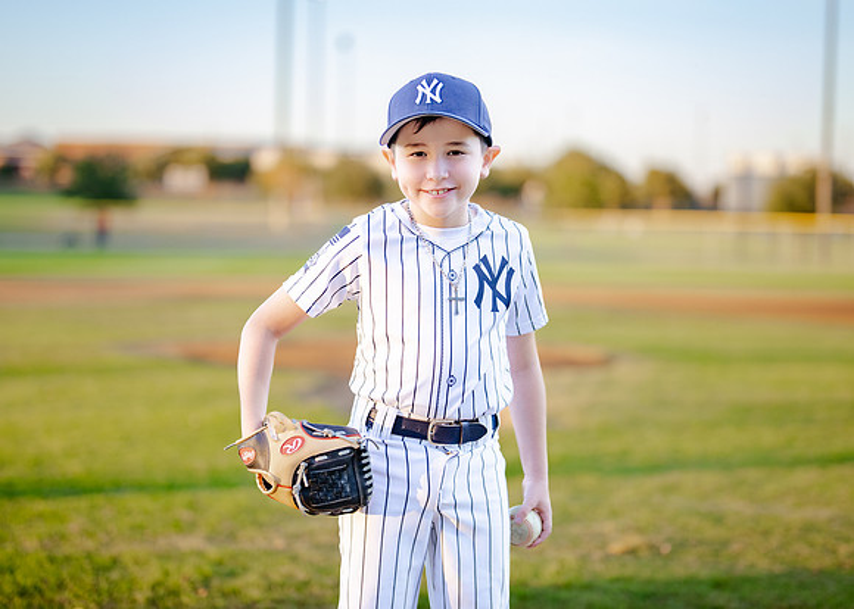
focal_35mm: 68
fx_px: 1650
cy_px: 311
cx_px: 428
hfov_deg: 29.0
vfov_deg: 20.9
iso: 250
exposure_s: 1/1600
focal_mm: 50
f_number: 1.2
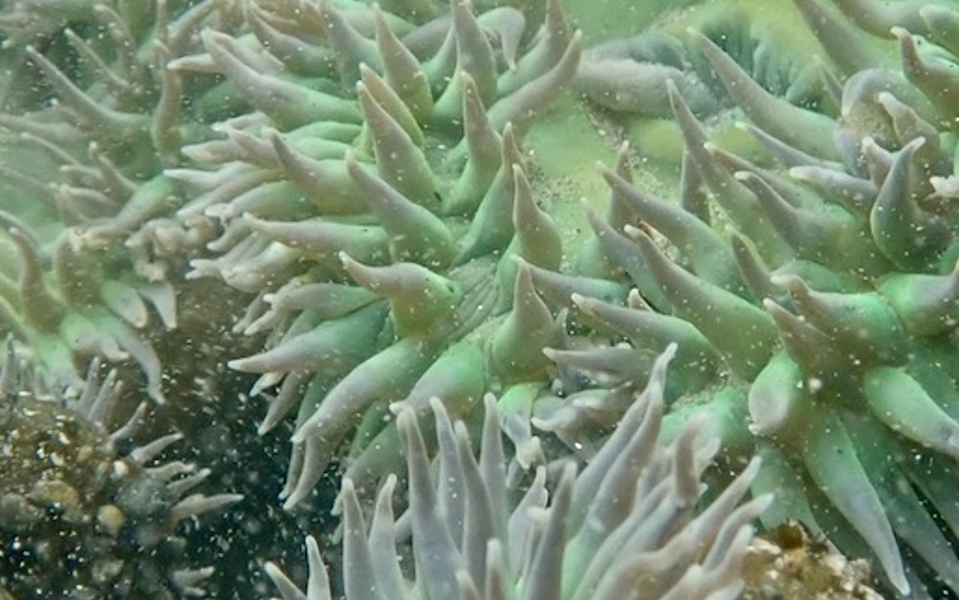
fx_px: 2065
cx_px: 603
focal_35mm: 79
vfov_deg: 16.5
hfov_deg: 26.1
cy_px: 229
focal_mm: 5.5
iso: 320
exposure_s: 1/125
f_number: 3.2
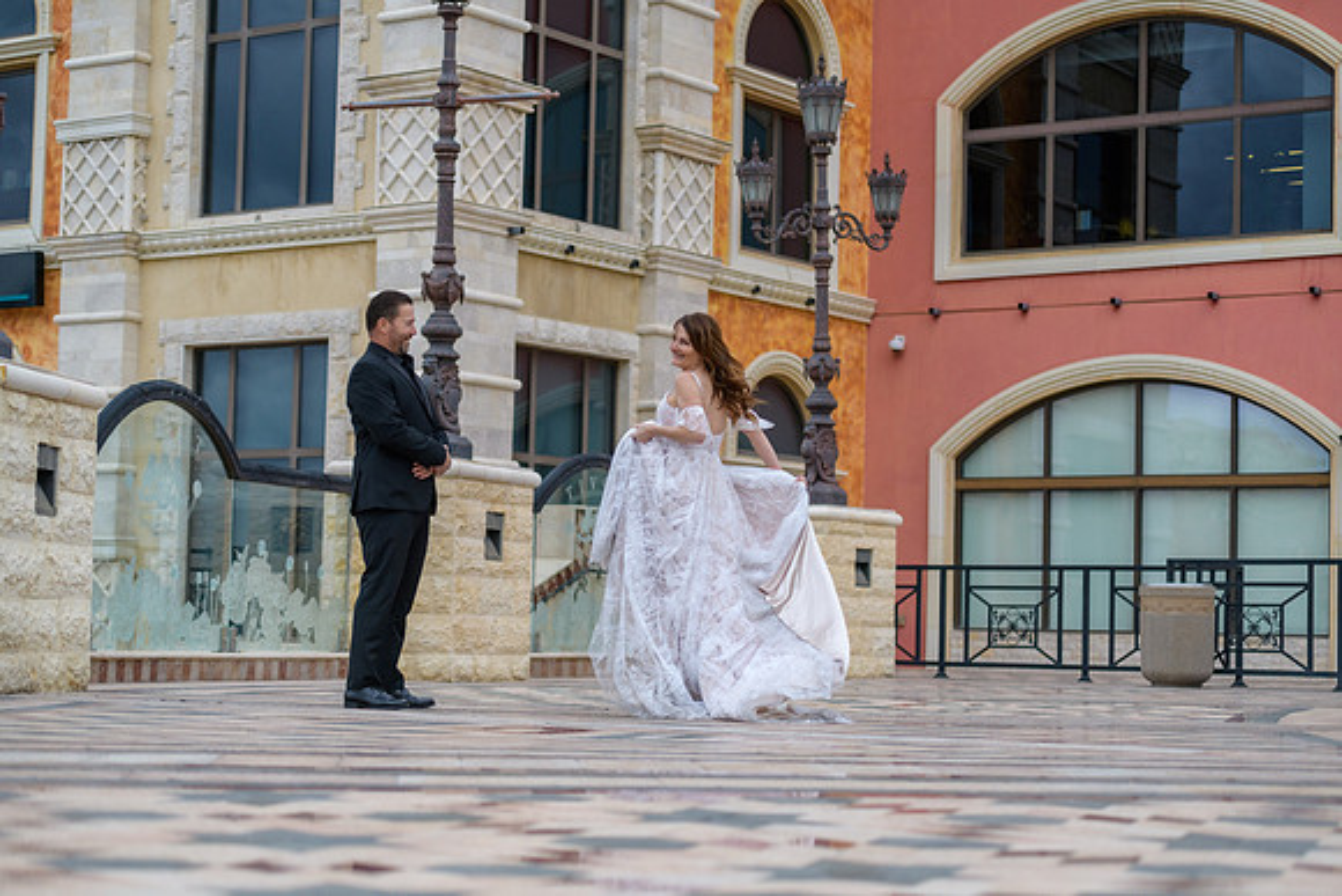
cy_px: 448
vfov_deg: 19.5
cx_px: 671
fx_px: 2610
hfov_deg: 28.8
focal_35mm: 70
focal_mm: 70
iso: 400
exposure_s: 1/3200
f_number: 2.8
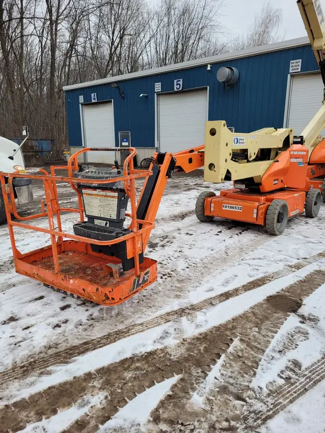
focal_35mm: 26
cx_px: 162
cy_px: 216
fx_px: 325
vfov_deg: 67.3
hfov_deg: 53.1
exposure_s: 1/159
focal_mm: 5.4
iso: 40
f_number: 1.8
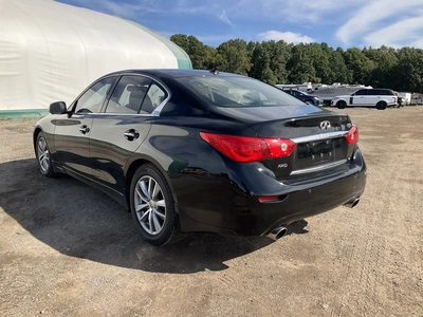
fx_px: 354
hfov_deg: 61.7
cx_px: 212
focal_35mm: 29
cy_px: 158
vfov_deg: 48.2
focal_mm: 3
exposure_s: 1/1168
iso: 25
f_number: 1.8
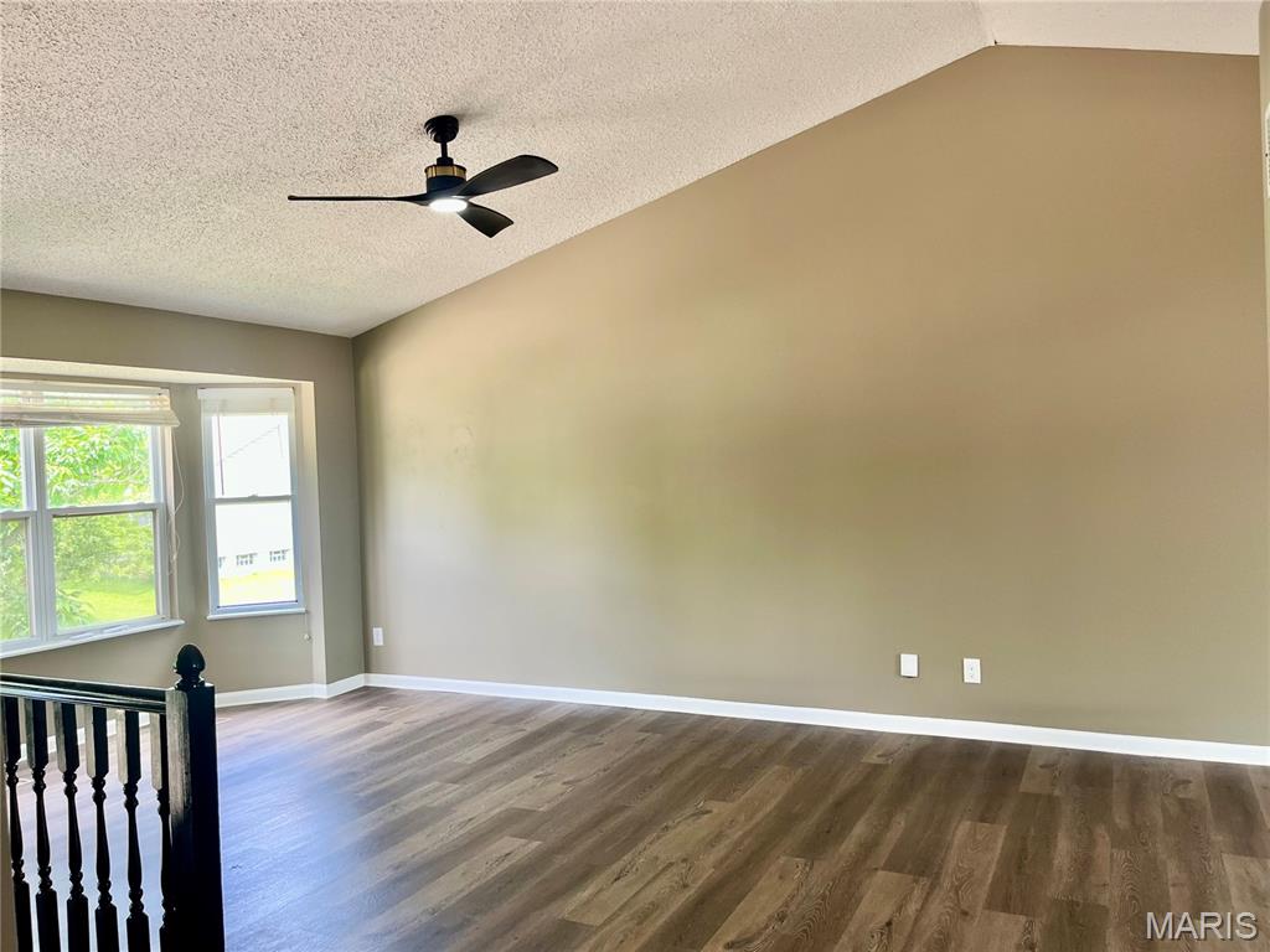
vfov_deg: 53.1
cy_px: 476
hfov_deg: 67.3
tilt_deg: -1.2
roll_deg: +2.6
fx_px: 954
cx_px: 635
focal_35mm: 26
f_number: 1.6
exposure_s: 1/120
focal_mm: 5.1
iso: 80
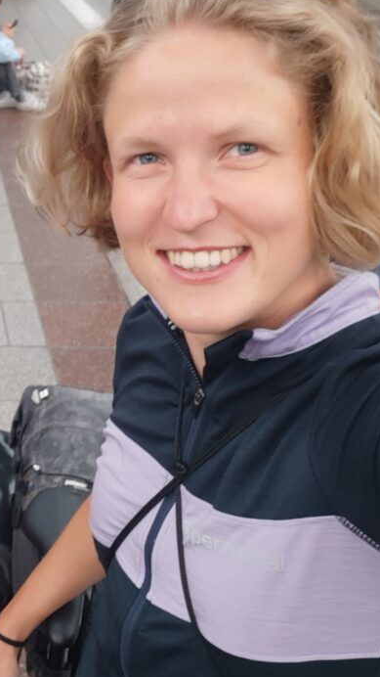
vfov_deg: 41.3
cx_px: -102
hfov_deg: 21.8
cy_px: 315
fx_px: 896
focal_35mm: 50
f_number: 2
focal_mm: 3.75
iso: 50
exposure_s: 1/50
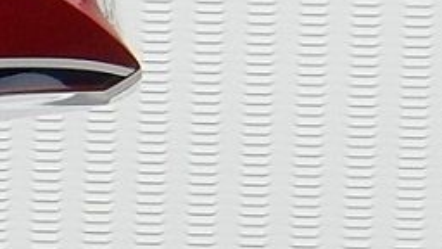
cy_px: 263
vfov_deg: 3.7
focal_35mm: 329
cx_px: -1045
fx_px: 3856
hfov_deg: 5.9
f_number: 4.2
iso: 125
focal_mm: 7.6
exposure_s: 1/100
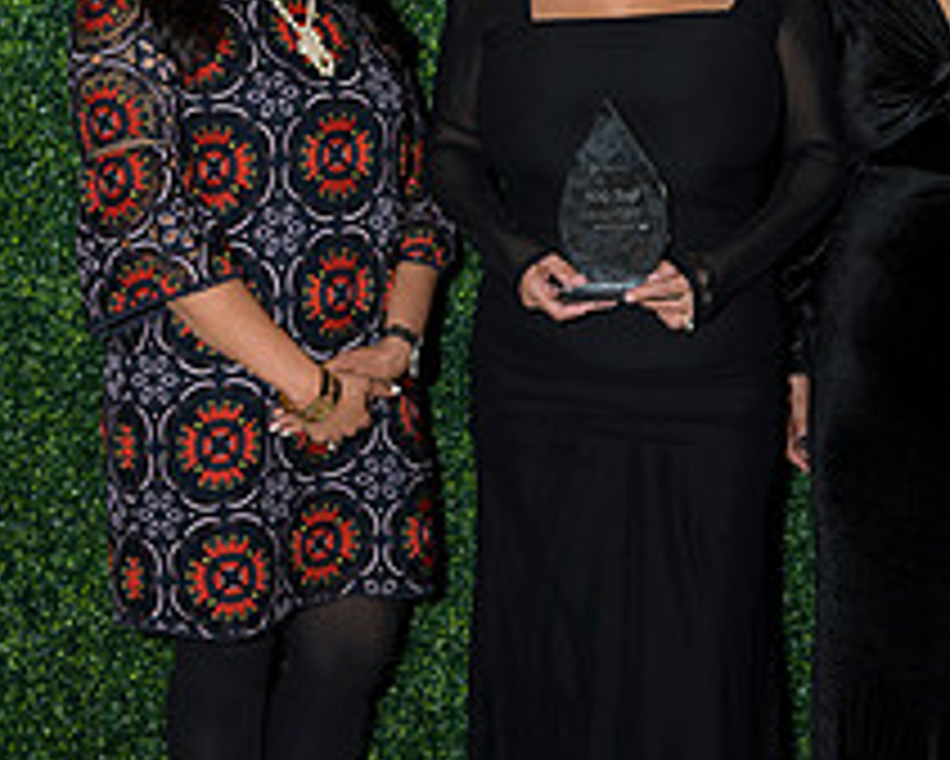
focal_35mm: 82
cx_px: 617
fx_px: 2307
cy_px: 238
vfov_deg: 18.7
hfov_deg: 23.2
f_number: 5
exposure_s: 1/160
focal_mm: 41
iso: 800
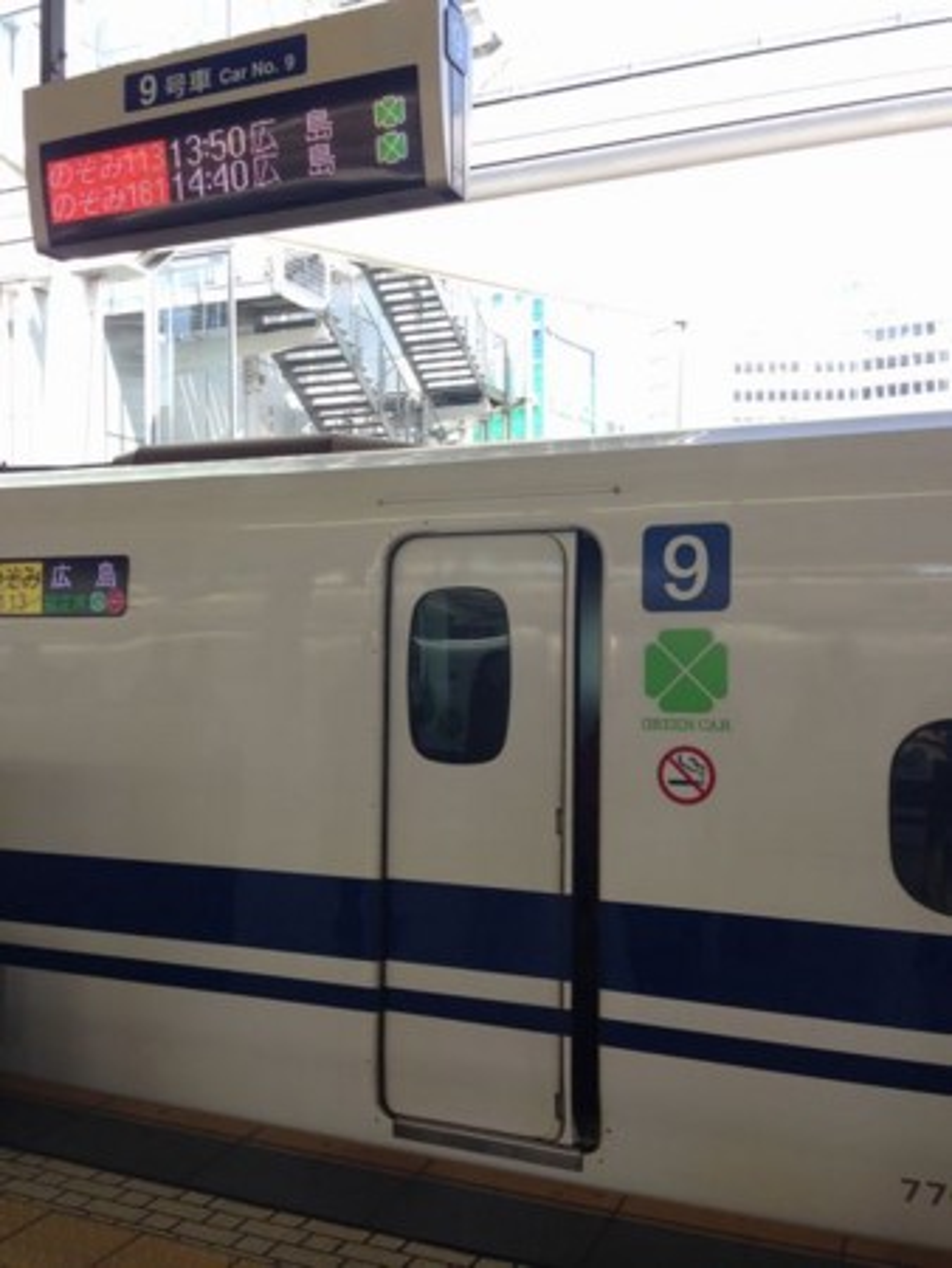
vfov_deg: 55.3
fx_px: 1209
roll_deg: -0.8
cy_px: 634
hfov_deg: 43.0
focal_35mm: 33
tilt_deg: +1.3
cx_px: 476
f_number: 2.4
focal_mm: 4.12
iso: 50
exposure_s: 1/122
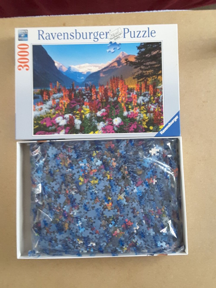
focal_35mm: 31
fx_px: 258
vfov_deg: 58.3
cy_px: 144
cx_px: 108
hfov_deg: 45.4
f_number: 1.9
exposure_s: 1/17
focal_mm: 2.9
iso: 250
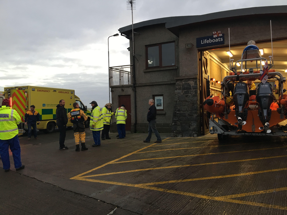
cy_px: 108
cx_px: 144
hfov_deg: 61.7
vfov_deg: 48.2
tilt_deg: +0.4
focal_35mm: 29
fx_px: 240
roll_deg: +1.0
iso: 50
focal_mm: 4.15
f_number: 2.2
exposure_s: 1/17
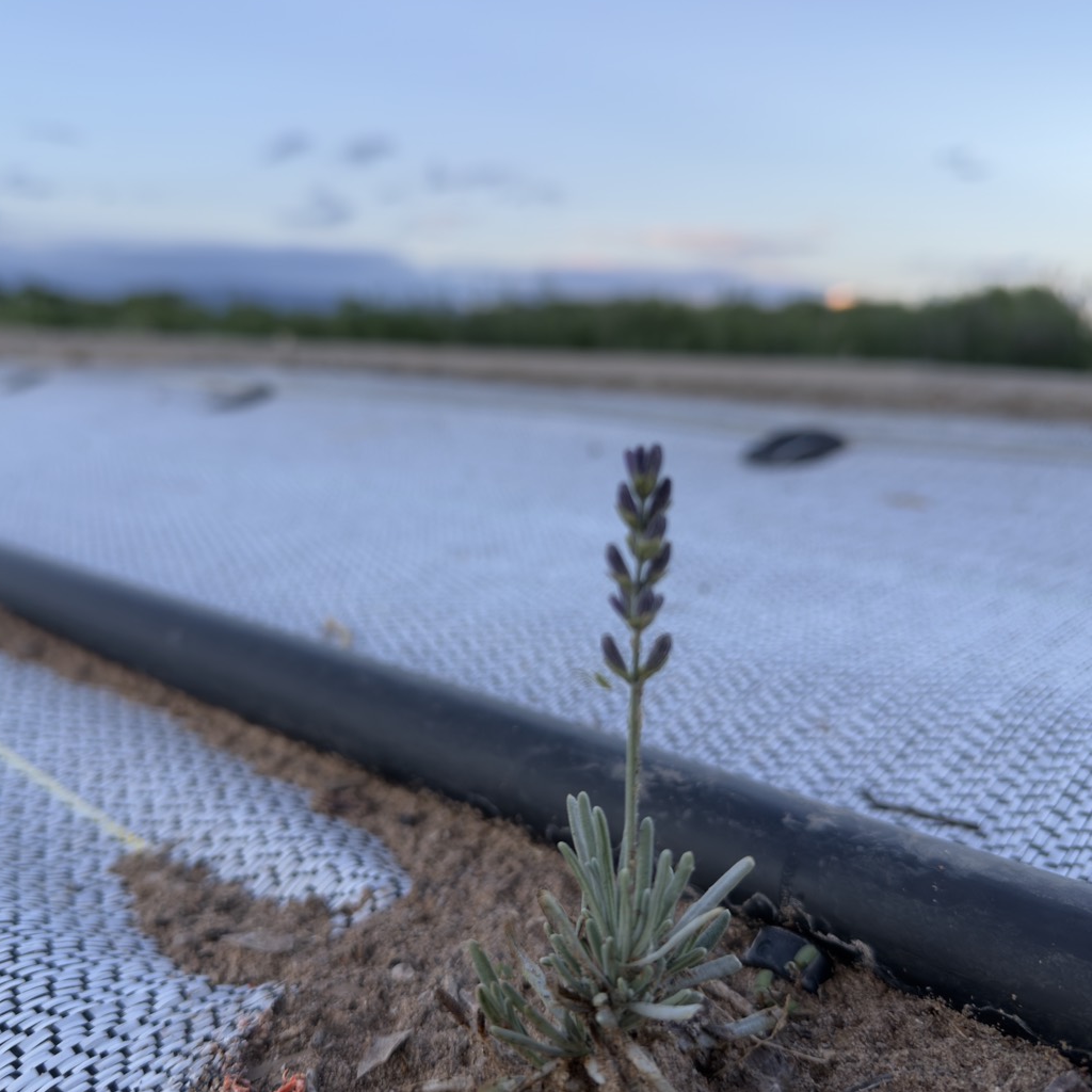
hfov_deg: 55.5
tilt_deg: -9.3
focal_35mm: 29
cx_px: 482
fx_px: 1035
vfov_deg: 55.6
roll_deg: -1.8
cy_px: 545
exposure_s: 1/403
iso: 80
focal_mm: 6.76
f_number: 1.78
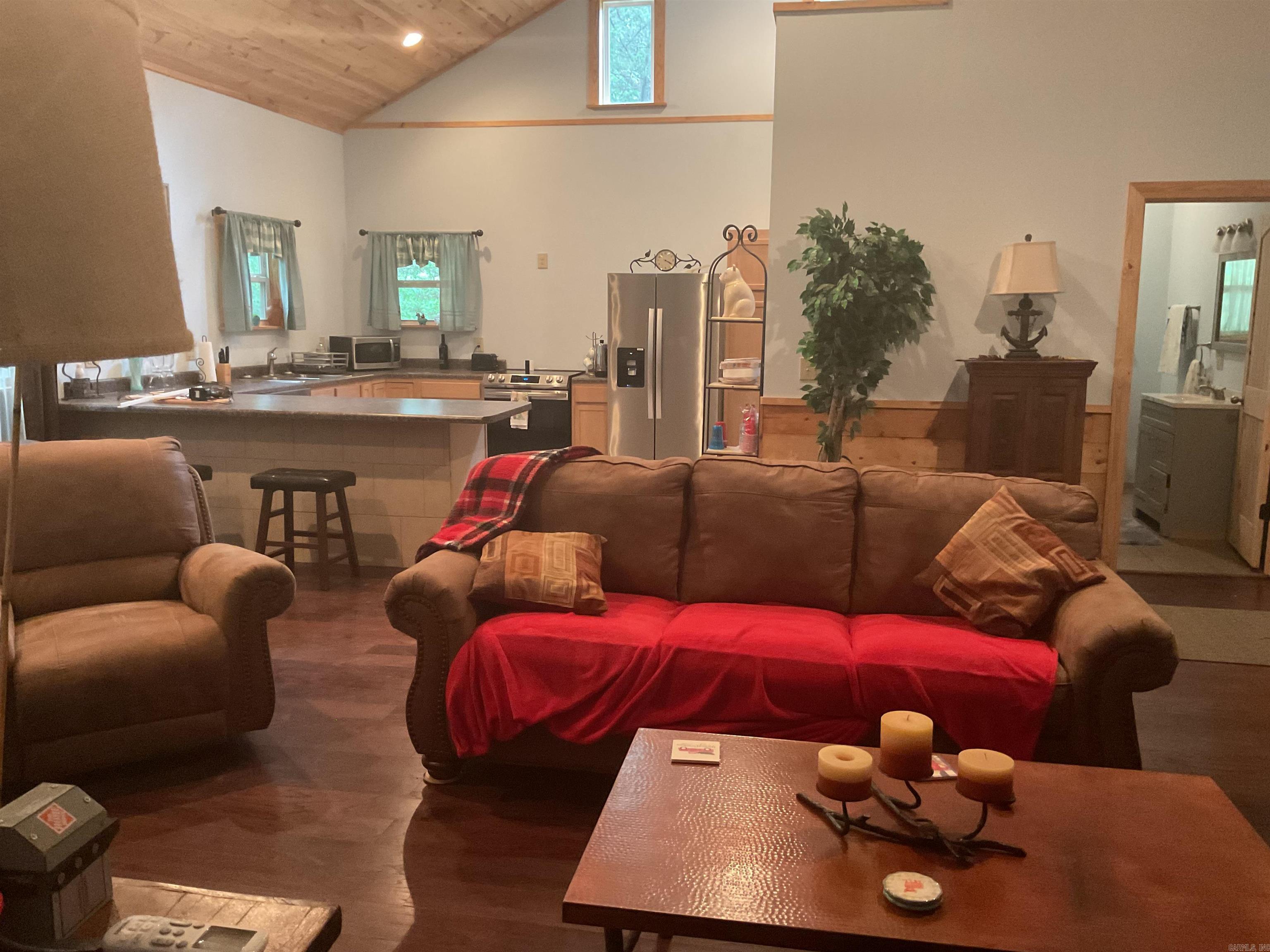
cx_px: 635
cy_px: 476
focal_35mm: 29
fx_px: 1064
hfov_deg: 61.7
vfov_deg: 48.2
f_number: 1.8
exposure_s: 1/30
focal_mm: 3
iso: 400
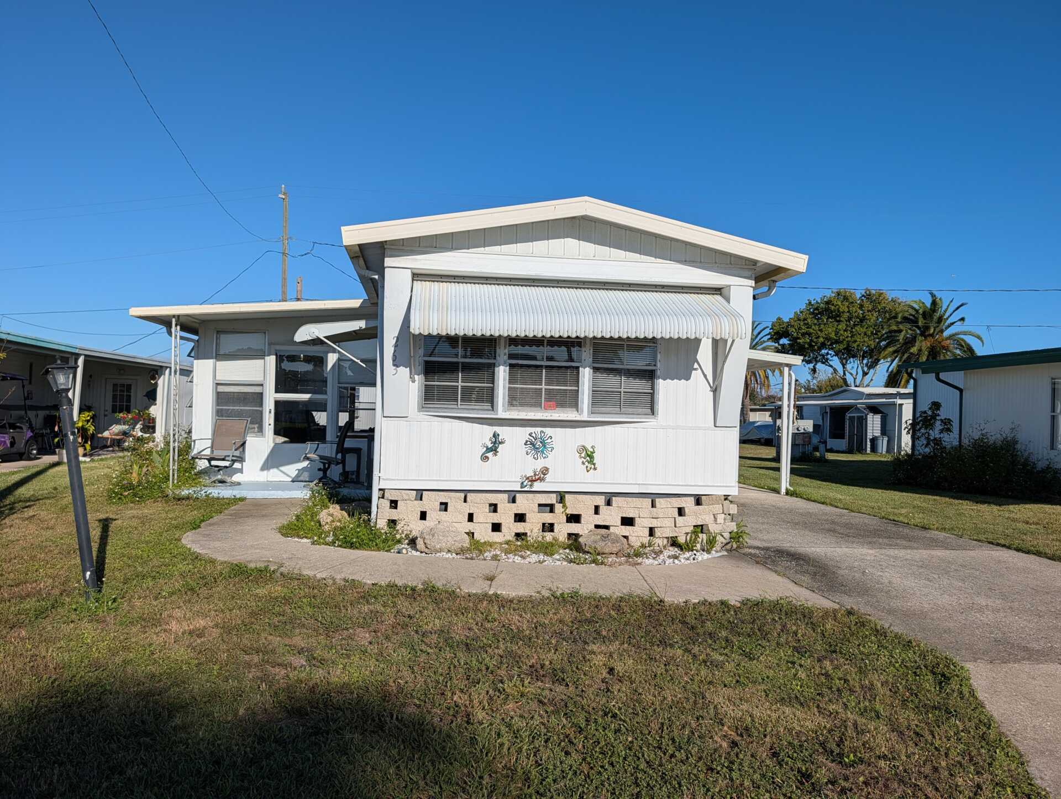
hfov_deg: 71.5
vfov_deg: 56.9
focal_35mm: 24
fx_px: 737
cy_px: 400
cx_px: 530
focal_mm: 6.9
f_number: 1.68
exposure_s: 1/3289
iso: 23
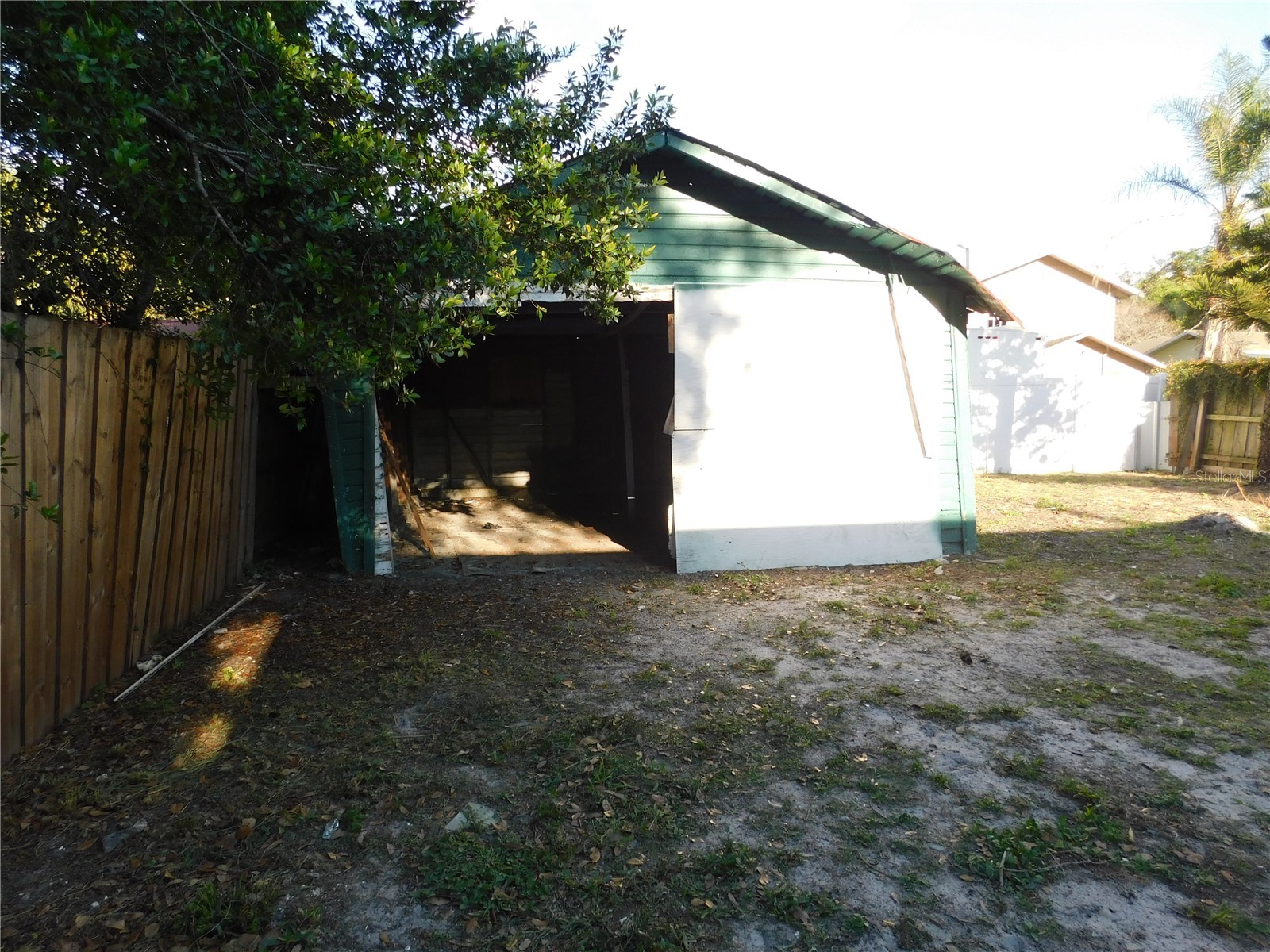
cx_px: 635
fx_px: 844
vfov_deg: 58.9
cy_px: 476
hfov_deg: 73.9
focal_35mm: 23
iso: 125
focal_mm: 4
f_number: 3
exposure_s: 1/320
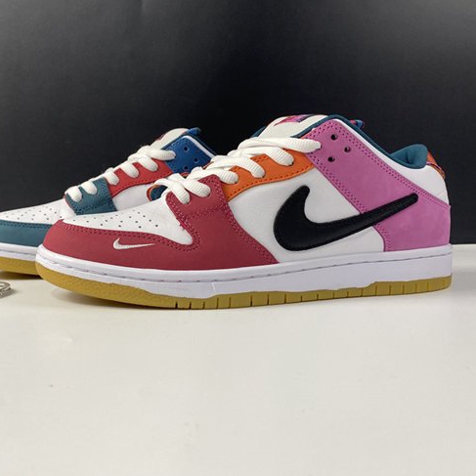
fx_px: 513
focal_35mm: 33
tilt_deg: -2.9
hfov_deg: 49.4
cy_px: 226
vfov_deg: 49.7
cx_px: 190
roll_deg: +2.0
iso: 80
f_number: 1.8
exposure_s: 1/100
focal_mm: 4.25
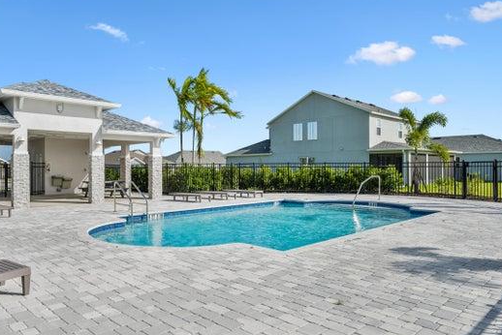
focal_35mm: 26
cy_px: 188
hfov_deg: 68.0
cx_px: 167
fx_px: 358
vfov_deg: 50.0
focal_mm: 18.5
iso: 200
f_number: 8
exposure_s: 1/320
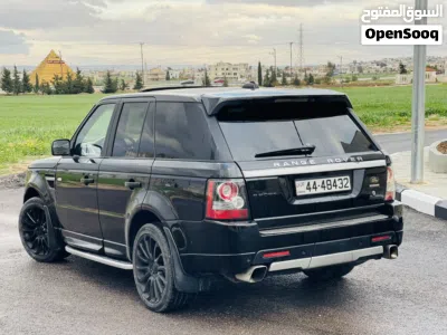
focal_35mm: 64
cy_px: 168
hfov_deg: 30.3
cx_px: 224
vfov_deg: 22.9
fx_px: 826
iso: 50
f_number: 2.2
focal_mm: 7.5
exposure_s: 1/121
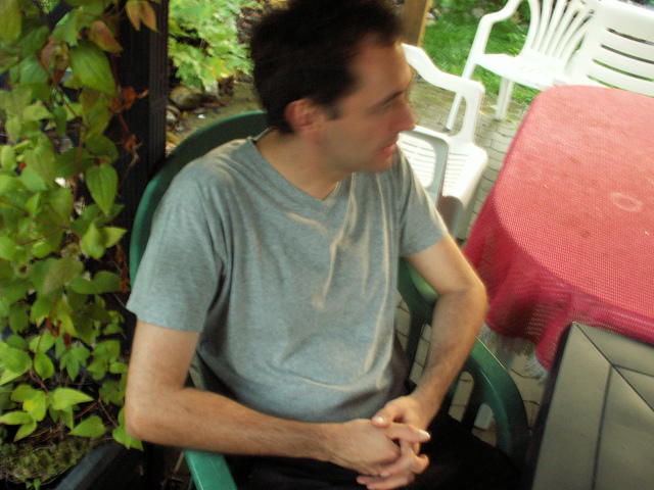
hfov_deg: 52.6
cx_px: 327
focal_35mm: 35
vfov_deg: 40.7
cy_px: 245
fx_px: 661
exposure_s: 1/5
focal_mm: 5.86
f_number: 5.6
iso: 160
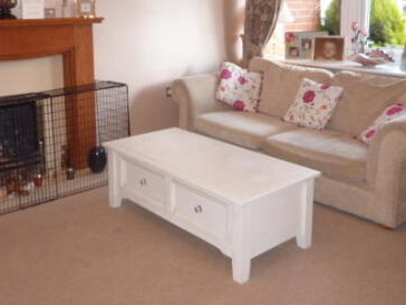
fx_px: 469
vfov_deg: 35.3
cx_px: 192
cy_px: 83
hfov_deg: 46.8
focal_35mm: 40
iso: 250
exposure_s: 1/30
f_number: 3.3
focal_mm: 4.1
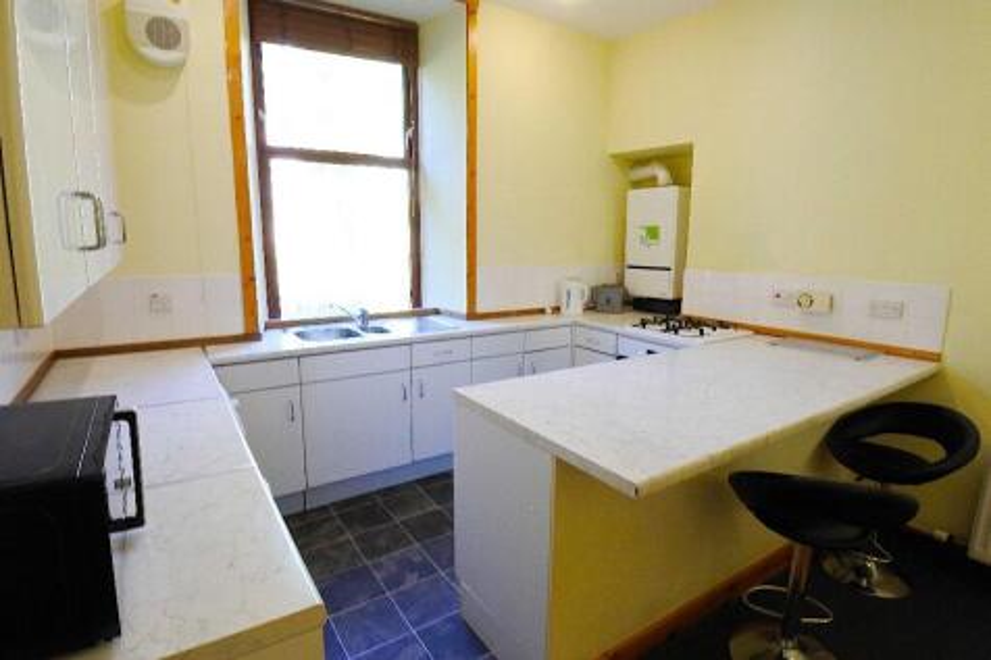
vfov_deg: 67.3
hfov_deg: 90.0
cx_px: 496
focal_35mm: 18
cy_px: 330
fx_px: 495
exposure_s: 1/10
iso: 800
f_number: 11
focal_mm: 6.7
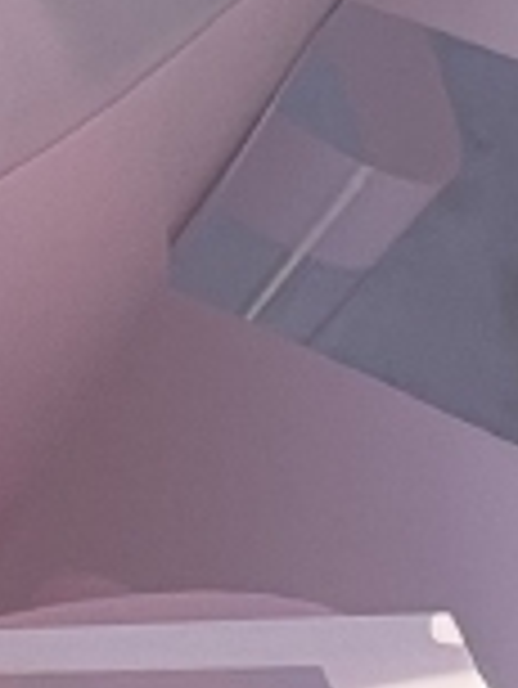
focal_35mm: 501
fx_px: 9982
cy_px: -1592
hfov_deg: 2.9
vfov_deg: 3.8
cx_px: -1221
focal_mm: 7.5
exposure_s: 1/296
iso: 20
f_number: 2.2
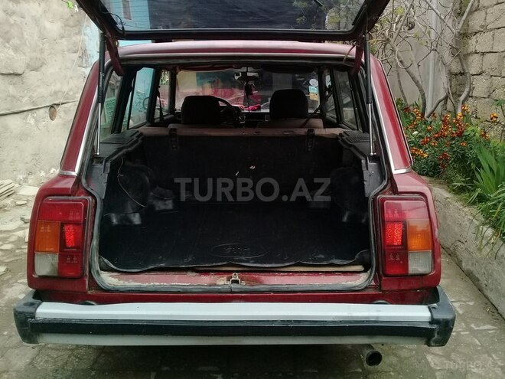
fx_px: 452
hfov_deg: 58.4
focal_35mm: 31
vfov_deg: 45.4
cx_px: 252
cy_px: 190
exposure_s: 1/328
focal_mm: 3.3
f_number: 2.2
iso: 64
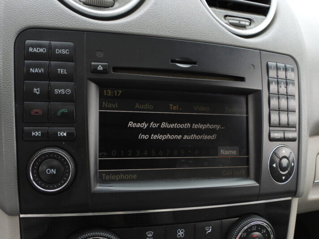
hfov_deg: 45.8
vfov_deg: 35.1
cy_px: 120
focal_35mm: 41
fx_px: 378
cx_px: 160
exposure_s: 1/100
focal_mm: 7.4
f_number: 3.2
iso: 100
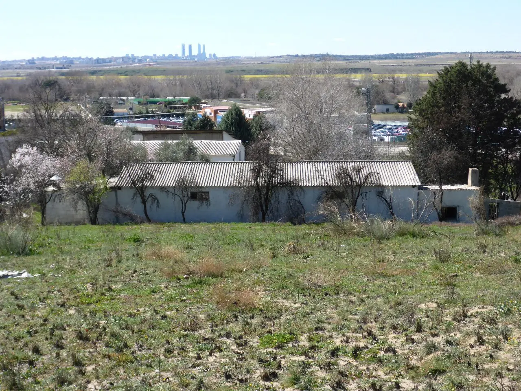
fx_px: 873
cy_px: 196
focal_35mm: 58
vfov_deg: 25.2
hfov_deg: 33.2
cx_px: 260
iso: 100
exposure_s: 1/320
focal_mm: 10.4
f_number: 5
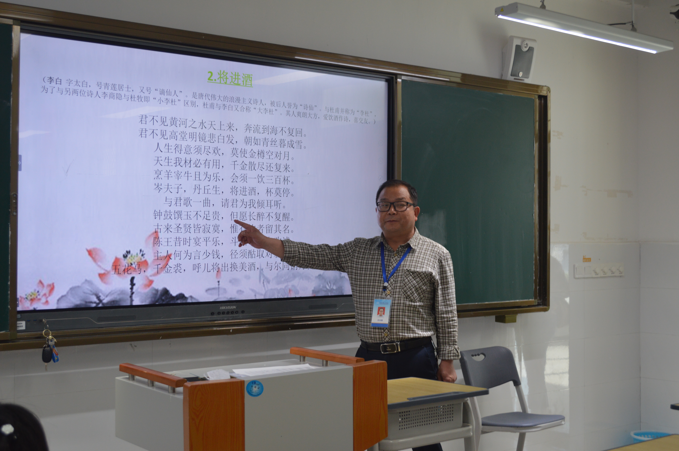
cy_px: 226
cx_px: 340
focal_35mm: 48
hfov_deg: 41.1
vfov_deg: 28.0
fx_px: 905
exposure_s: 1/80
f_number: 4.8
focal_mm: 32
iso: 400
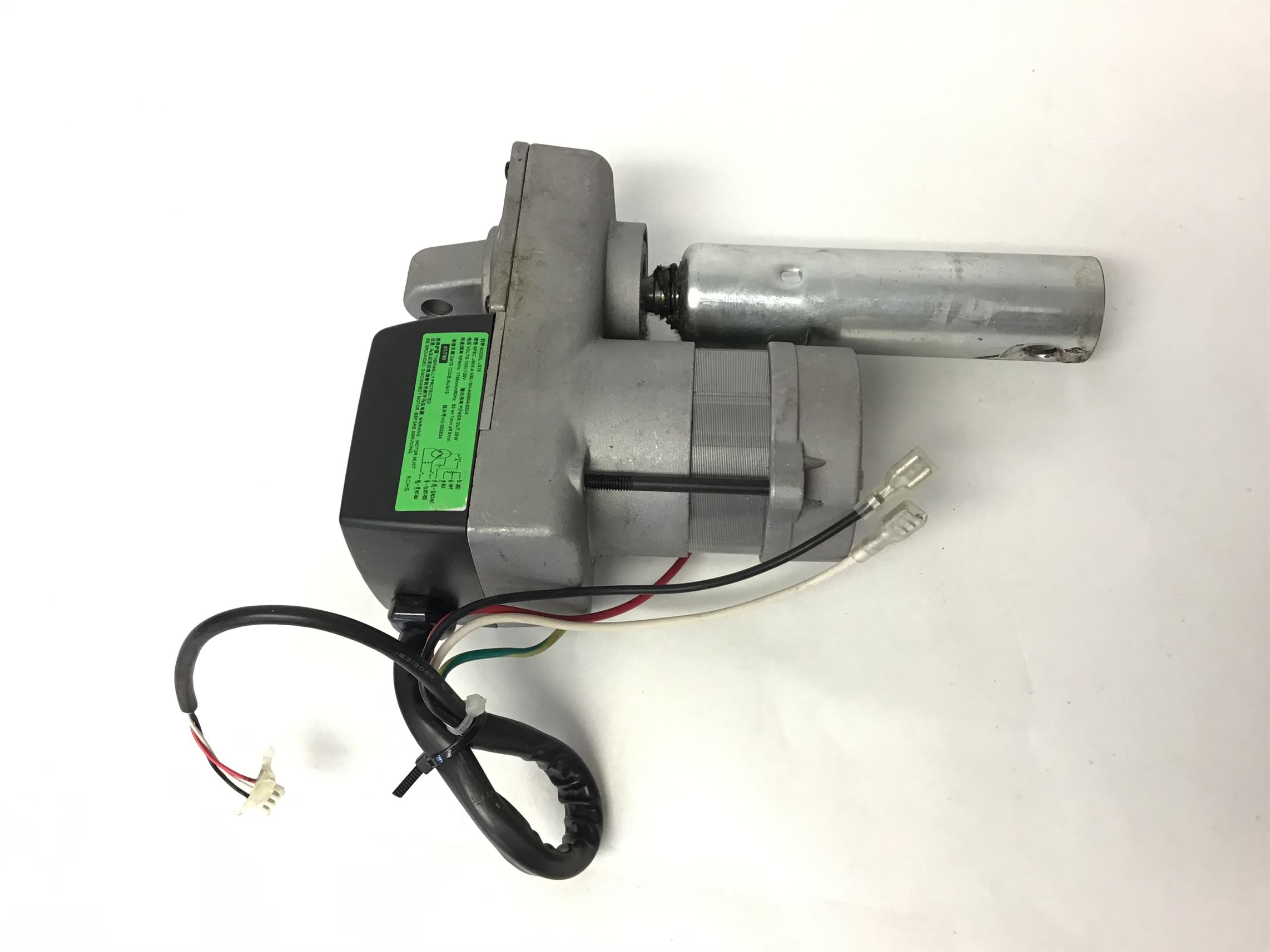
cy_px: 476
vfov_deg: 45.4
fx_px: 1137
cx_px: 635
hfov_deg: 58.4
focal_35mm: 31
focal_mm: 3.3
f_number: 2.4
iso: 50
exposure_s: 1/33
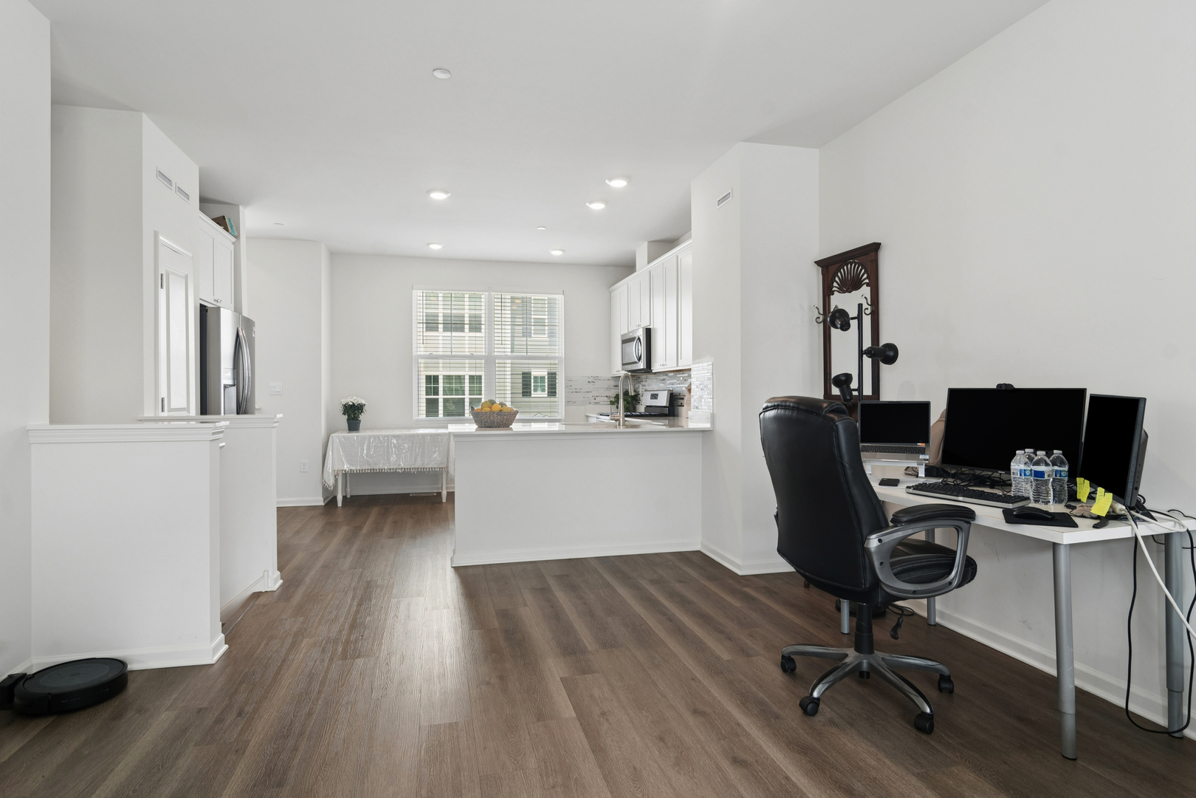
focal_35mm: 18
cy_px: 399
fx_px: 598
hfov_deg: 90.0
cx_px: 598
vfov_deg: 67.4
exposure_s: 1/13
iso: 200
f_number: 8
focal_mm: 12
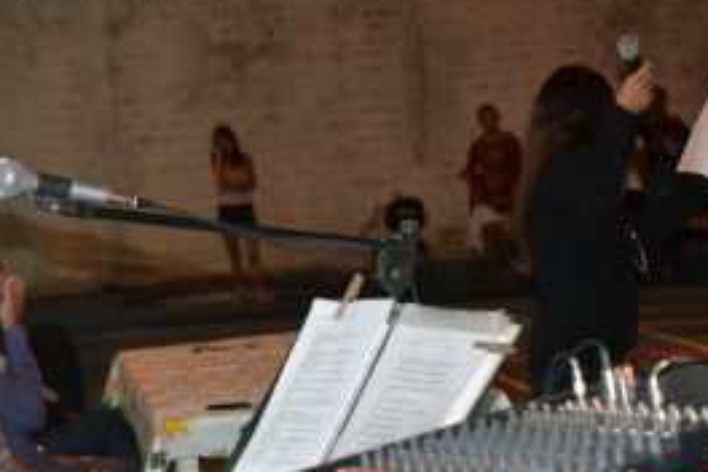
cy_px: 213
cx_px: 322
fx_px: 2792
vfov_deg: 9.7
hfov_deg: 14.4
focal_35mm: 142
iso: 3200
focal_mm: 50
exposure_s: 1/60
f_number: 4.8
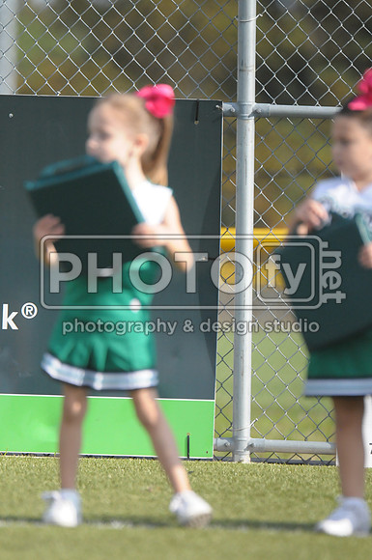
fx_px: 8861
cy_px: 280
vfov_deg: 3.6
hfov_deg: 2.4
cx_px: 186
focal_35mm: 570
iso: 1600
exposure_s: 1/6400
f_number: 4
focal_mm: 380
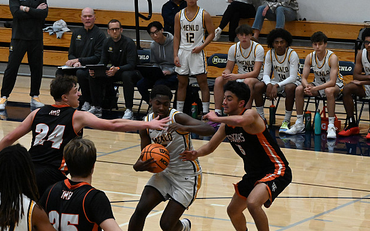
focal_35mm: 170
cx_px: 198
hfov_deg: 12.3
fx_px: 1715
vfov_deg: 7.7
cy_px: 137
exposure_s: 1/500
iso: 20000
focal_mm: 120
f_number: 11
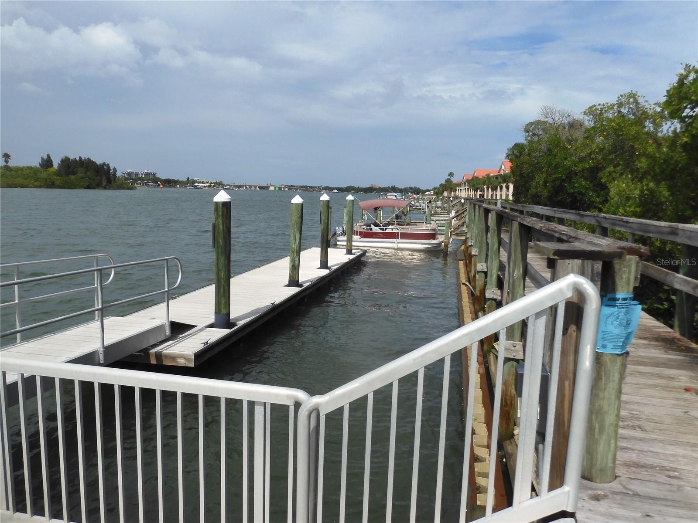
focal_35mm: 24
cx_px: 349
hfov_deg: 71.6
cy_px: 262
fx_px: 484
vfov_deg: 56.8
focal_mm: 4.3
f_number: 3.4
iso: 100
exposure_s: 1/2000
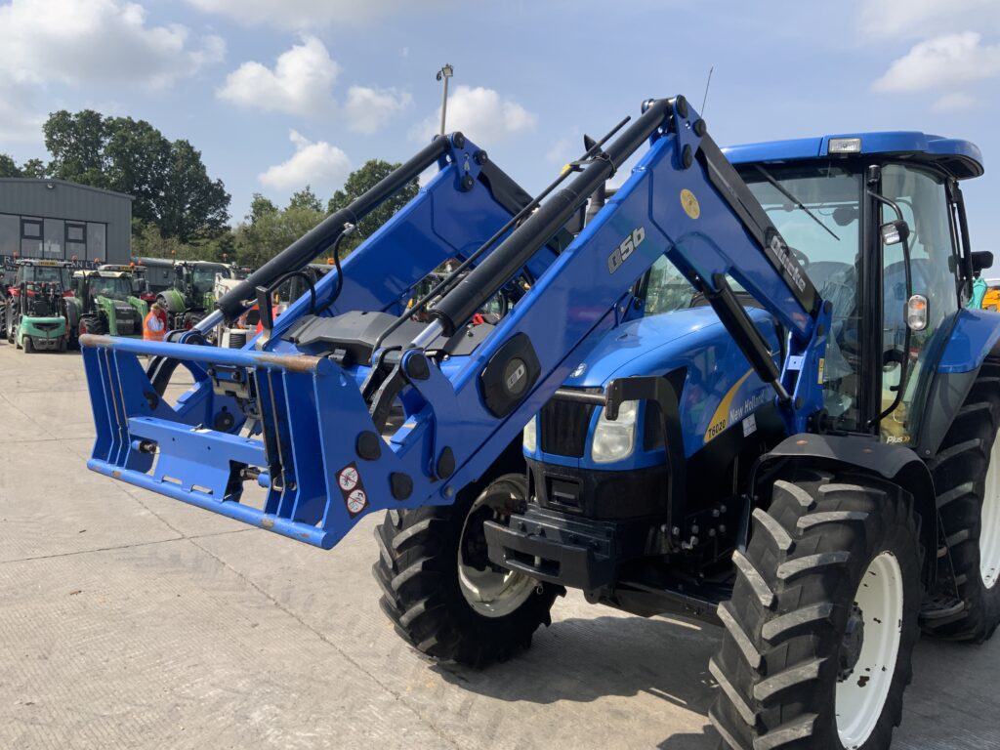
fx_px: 838
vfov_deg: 48.2
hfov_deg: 61.7
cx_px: 500
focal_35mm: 29
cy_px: 375
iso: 16
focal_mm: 3
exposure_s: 1/1490
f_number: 1.8
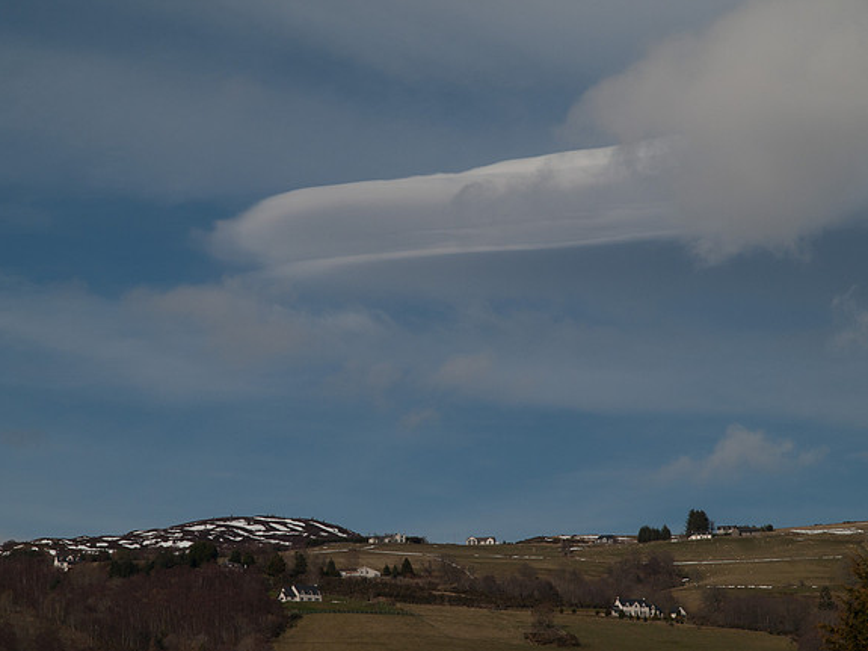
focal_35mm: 121
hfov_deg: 16.3
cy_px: 326
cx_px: 435
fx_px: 3033
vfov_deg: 12.2
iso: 200
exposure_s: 1/1600
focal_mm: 60
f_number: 8
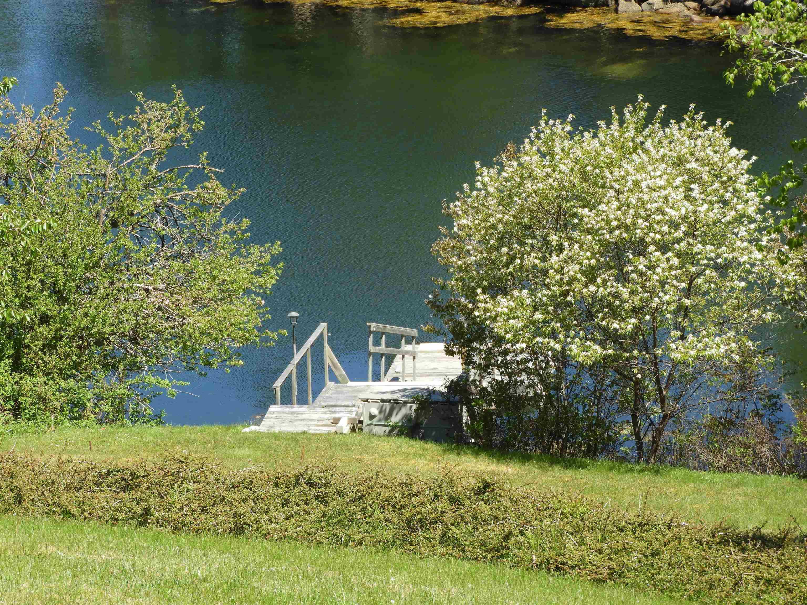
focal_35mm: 150
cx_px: 404
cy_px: 302
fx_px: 3497
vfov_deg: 9.9
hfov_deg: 13.2
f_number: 5.2
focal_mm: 26.9
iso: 100
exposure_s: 1/320
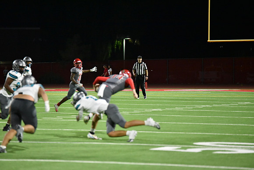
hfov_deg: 10.3
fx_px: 1411
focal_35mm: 200
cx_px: 127
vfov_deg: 6.9
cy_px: 85
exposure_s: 1/1000
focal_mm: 200
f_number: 2.8
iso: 11400
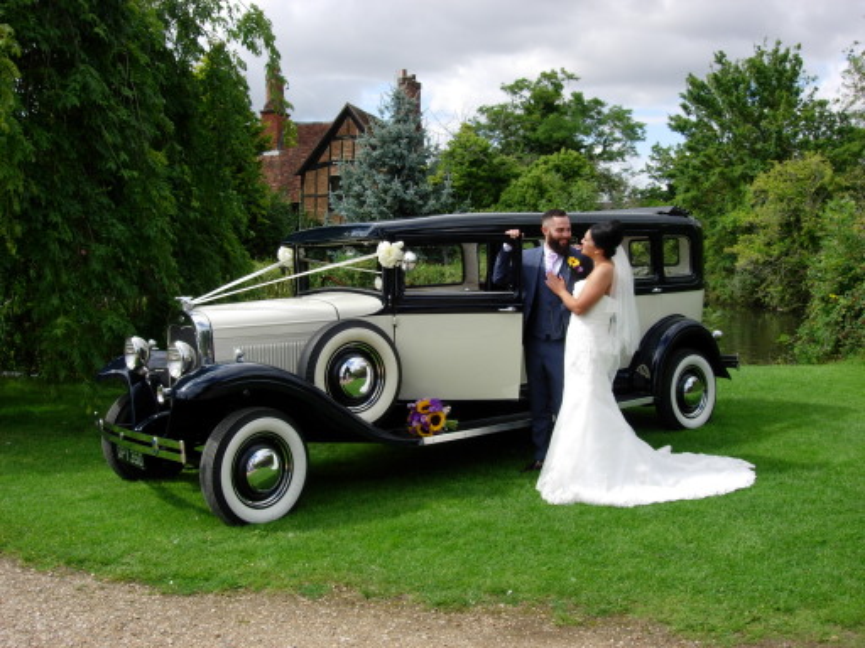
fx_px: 950
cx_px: 432
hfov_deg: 49.0
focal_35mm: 38
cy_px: 324
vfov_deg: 37.7
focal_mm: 7.8
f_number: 4.8
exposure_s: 1/430
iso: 64
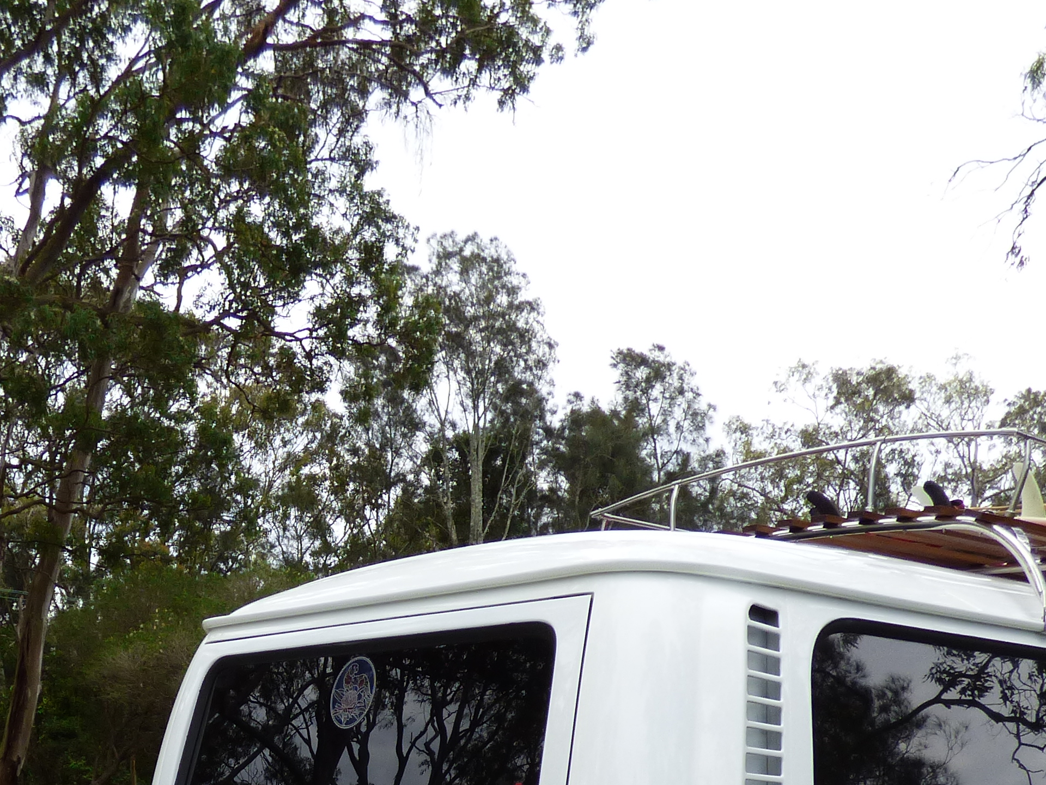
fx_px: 1450
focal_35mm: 48
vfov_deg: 27.2
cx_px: 323
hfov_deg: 39.0
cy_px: 911
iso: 100
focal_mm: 3.58
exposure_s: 1/640
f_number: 2.8
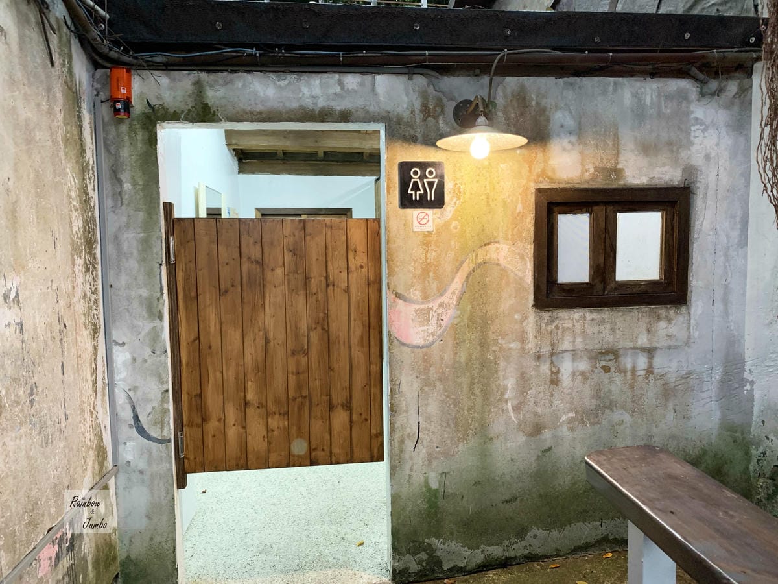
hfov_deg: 67.3
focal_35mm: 26
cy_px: 292
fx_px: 584
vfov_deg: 53.1
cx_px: 389
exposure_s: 1/60
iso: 200
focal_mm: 4.25
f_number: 1.8
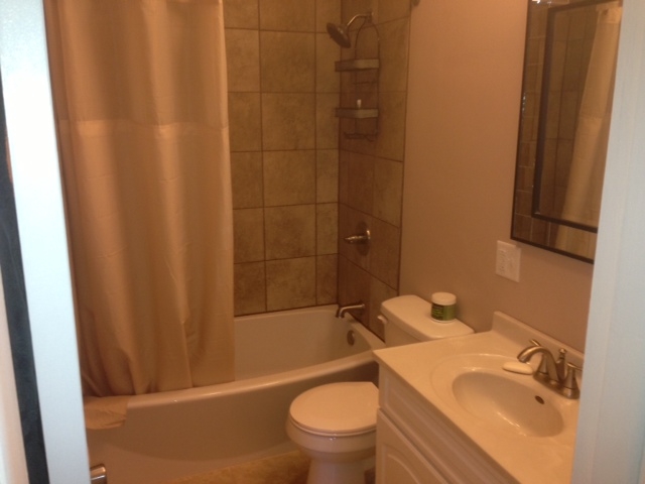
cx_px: 322
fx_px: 615
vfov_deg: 42.9
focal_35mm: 33
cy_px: 242
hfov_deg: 55.4
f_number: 2.4
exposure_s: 1/20
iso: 100
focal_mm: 4.13
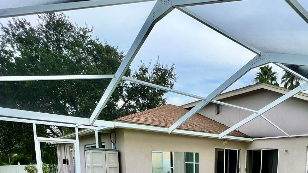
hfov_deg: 68.7
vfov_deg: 36.4
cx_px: 218
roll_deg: -0.4
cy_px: 197
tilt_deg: -8.9
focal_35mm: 26
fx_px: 212
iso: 32
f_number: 1.8
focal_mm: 1.57
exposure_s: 1/129
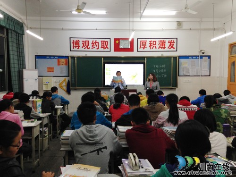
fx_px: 225
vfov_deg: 42.9
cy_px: 88
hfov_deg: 55.4
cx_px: 118
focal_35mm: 33
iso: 80
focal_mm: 4.12
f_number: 2.4
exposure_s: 1/20
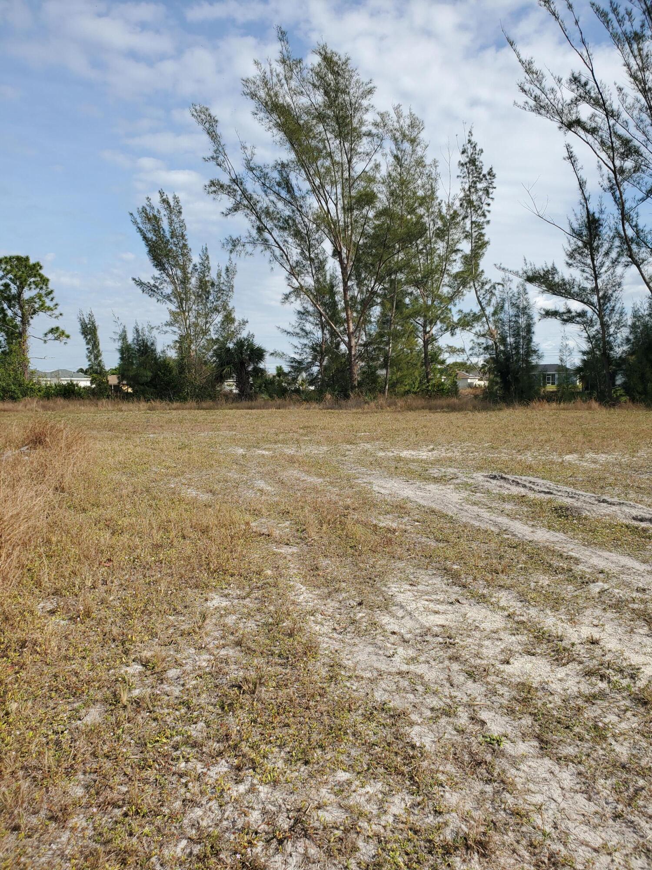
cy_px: 435
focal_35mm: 26
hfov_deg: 53.1
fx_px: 653
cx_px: 326
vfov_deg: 67.3
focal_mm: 4.3
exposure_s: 1/1501
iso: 50
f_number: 2.4
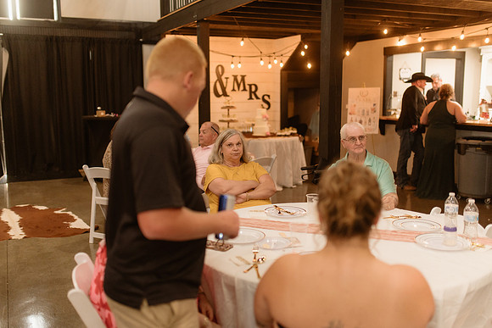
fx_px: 503
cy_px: 161
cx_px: 243
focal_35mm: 37
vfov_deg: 36.1
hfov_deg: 52.1
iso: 1250
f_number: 1.4
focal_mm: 35
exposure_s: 1/200
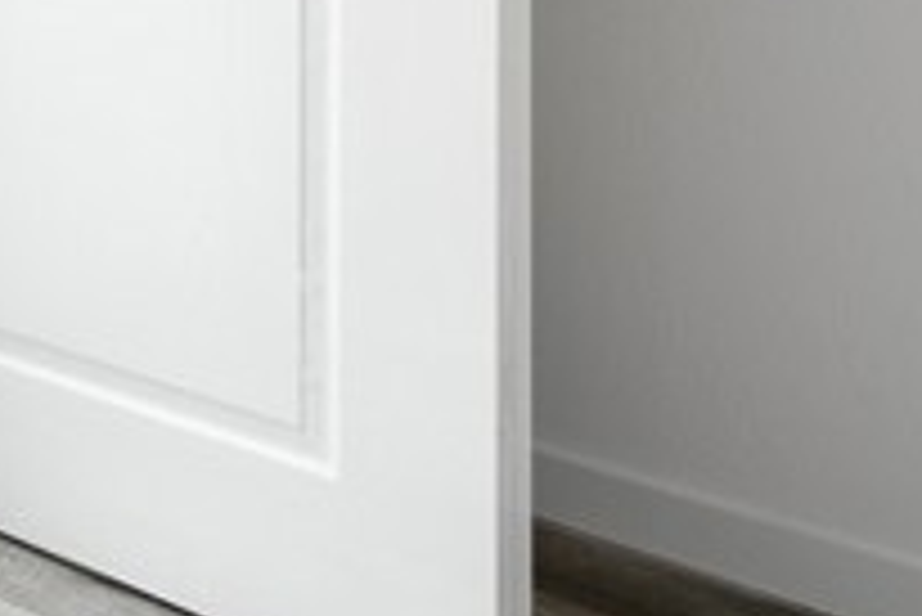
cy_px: -402
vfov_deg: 15.3
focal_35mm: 80
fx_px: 2050
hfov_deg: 20.5
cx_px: -571
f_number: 6.3
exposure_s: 1/10
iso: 200
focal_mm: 16
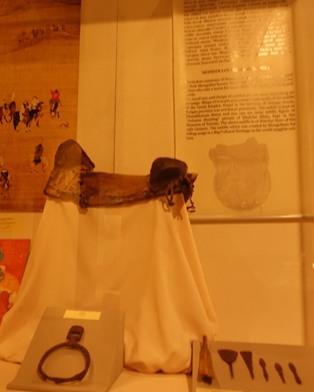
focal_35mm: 34
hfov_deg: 43.0
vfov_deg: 52.8
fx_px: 395
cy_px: 196
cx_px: 119
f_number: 1.8
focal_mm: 8.8
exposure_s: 1/30
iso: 500
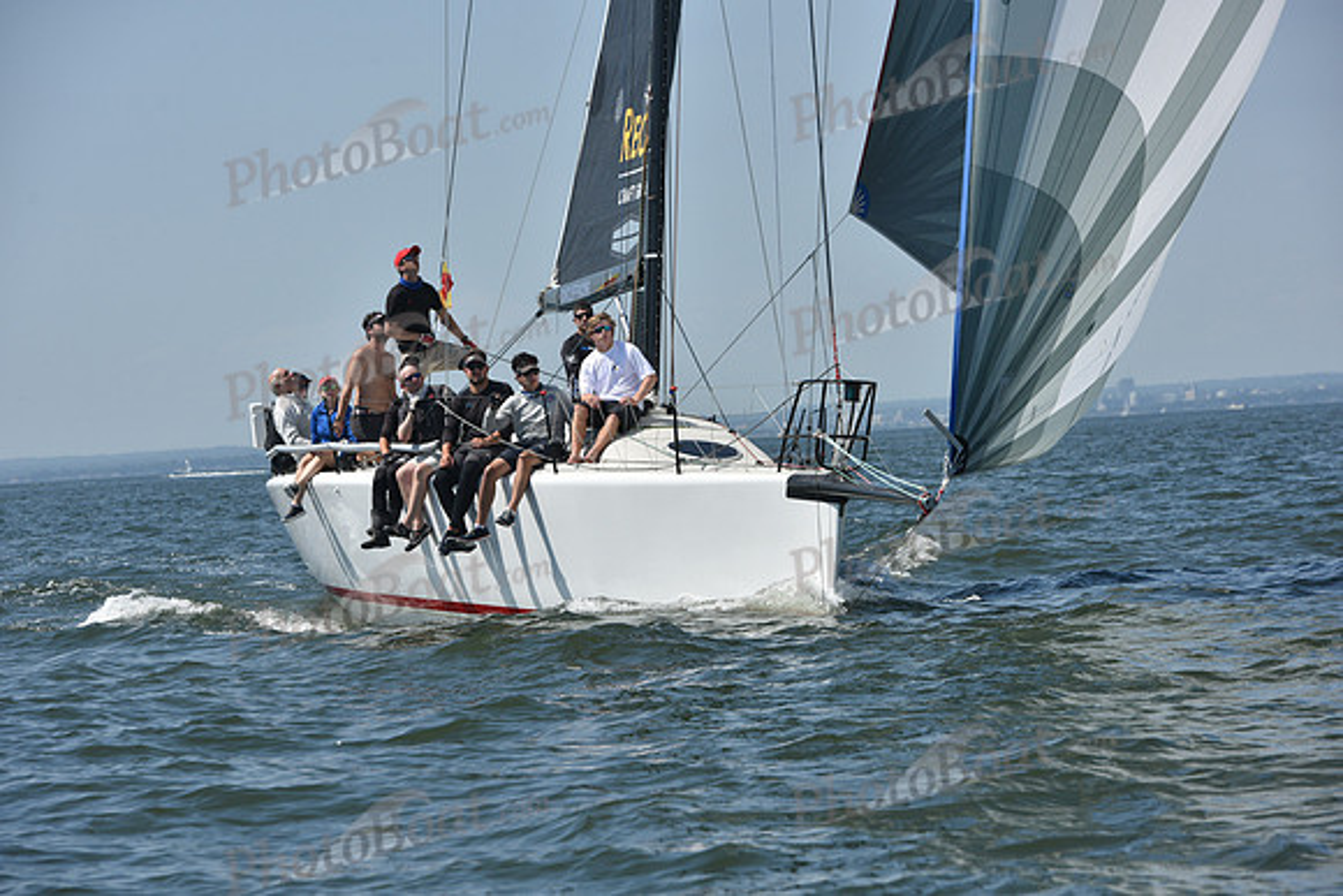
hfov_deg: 13.2
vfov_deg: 8.9
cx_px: 672
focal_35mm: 155
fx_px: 5783
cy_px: 448
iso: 250
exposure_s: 1/1250
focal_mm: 155
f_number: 9
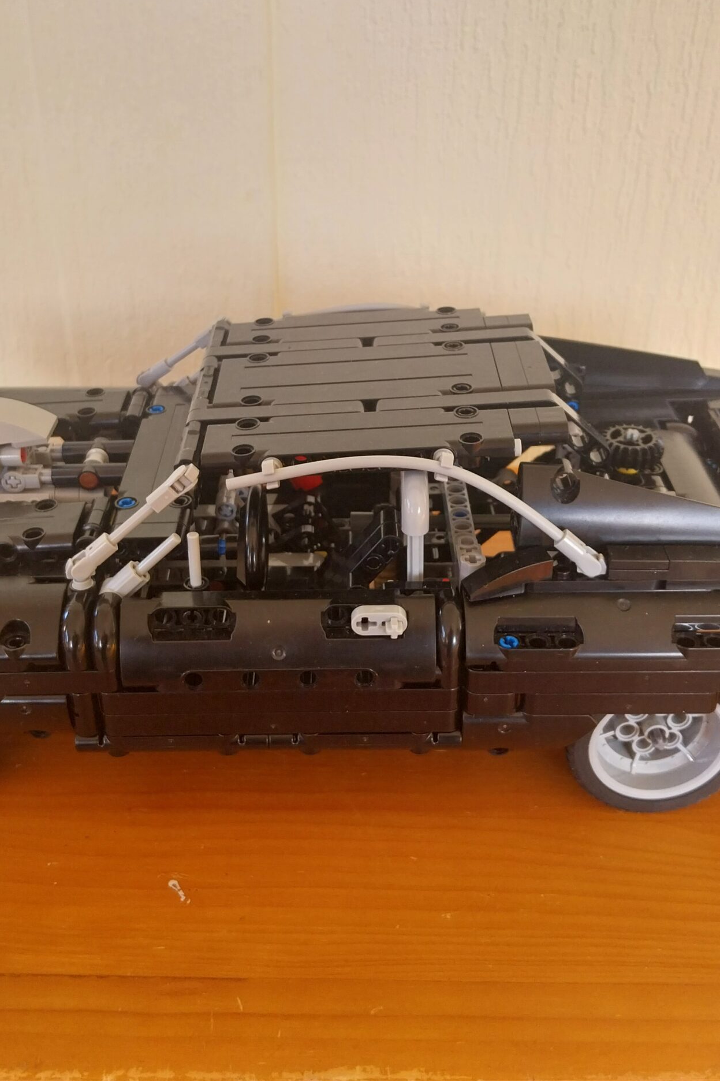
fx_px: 1110
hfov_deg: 35.9
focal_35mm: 37
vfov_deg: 51.9
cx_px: 332
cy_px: 533
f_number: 1.8
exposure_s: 1/50
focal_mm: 4
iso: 64
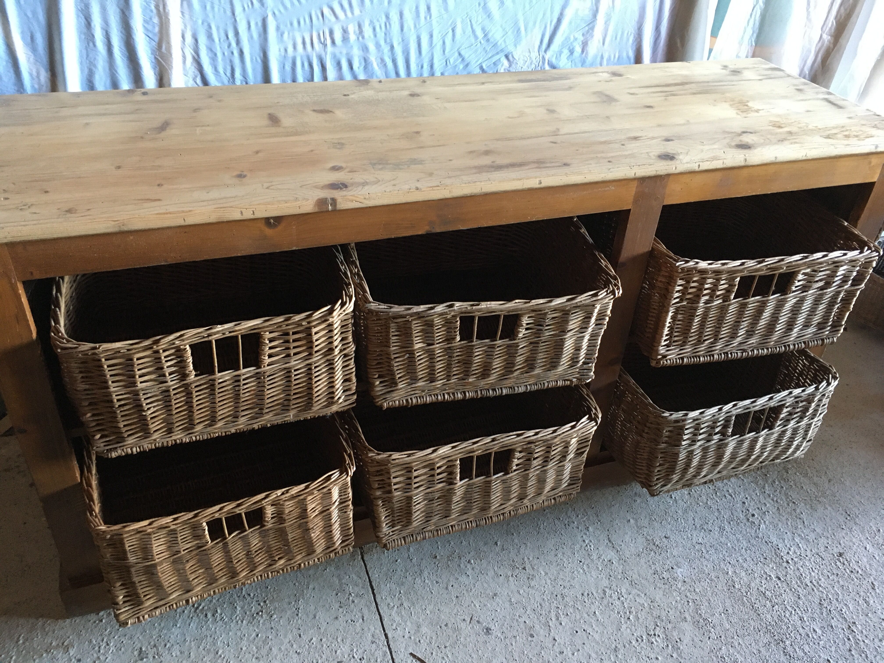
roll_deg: -3.5
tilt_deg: -34.0
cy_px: 332
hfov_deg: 61.7
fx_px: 741
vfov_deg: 48.2
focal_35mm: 29
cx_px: 442
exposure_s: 1/20
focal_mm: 4.15
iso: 200
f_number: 2.2
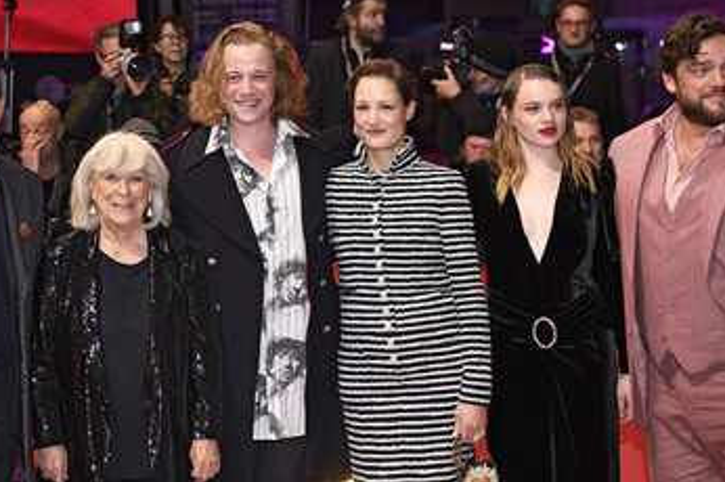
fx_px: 1469
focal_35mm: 73
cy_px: 195
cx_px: 309
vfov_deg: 18.6
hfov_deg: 27.7
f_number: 3.5
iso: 800
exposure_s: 1/400
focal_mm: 56
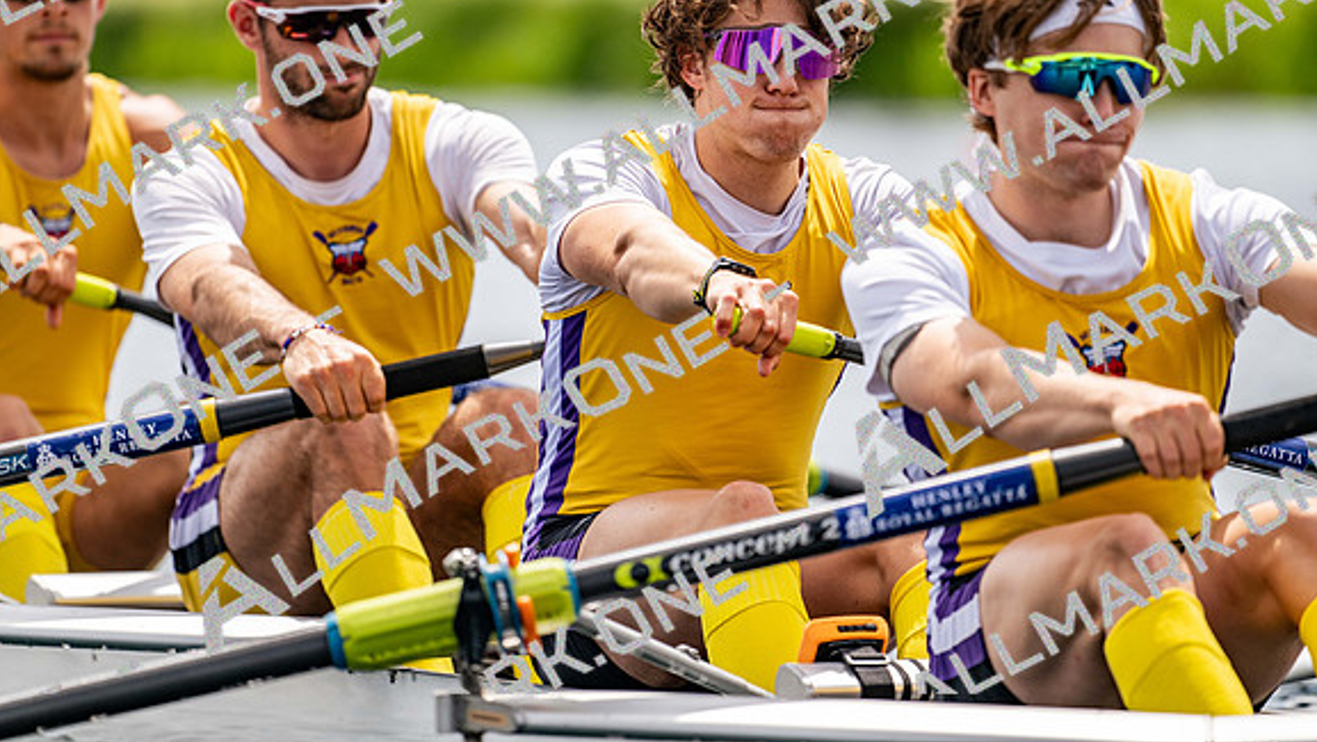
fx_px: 14707
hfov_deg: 5.1
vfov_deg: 2.9
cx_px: 660
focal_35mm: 421
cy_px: 304
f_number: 4.5
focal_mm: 400
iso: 250
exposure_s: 1/2500
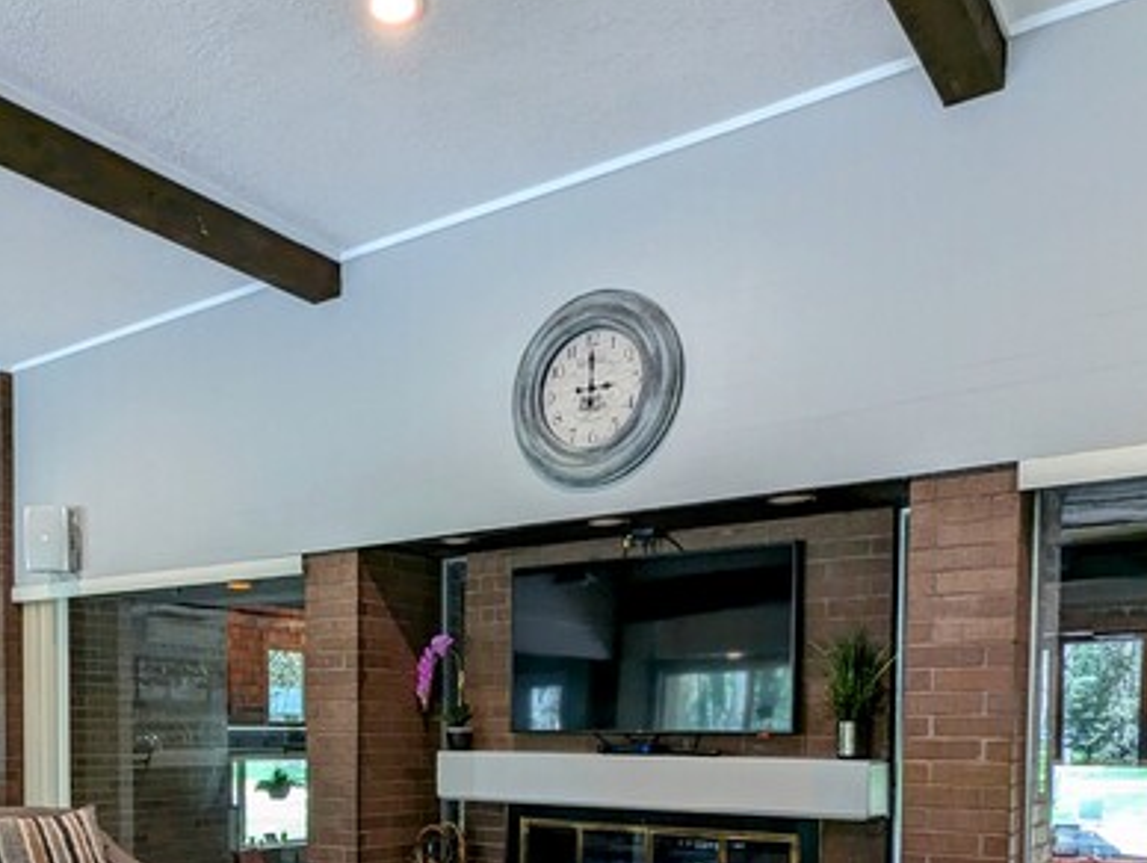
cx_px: 423
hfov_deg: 54.6
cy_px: 777
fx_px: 1095
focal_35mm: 33
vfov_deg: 39.9
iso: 70
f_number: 2.2
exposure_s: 1/40
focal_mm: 2.35
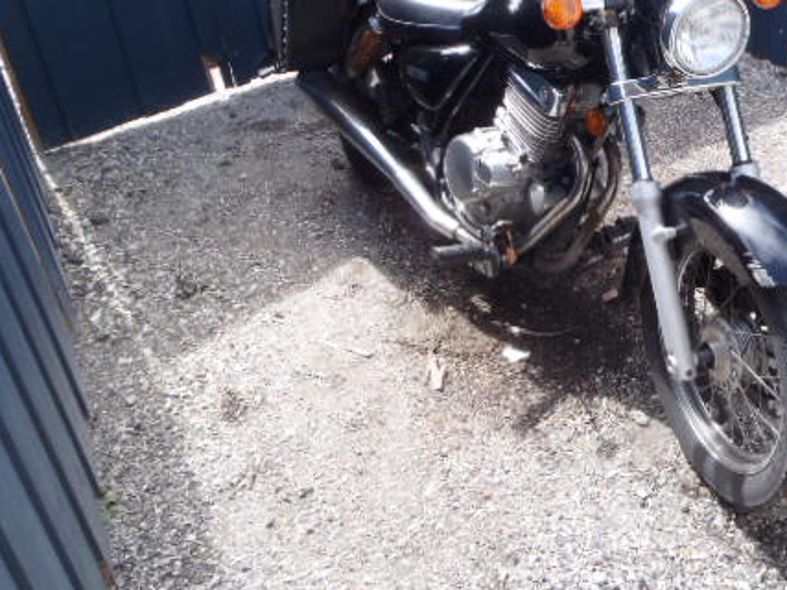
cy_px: 162
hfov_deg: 43.6
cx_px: 573
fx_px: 955
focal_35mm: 42
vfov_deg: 33.8
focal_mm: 5
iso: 80
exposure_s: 1/125
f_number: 4.5
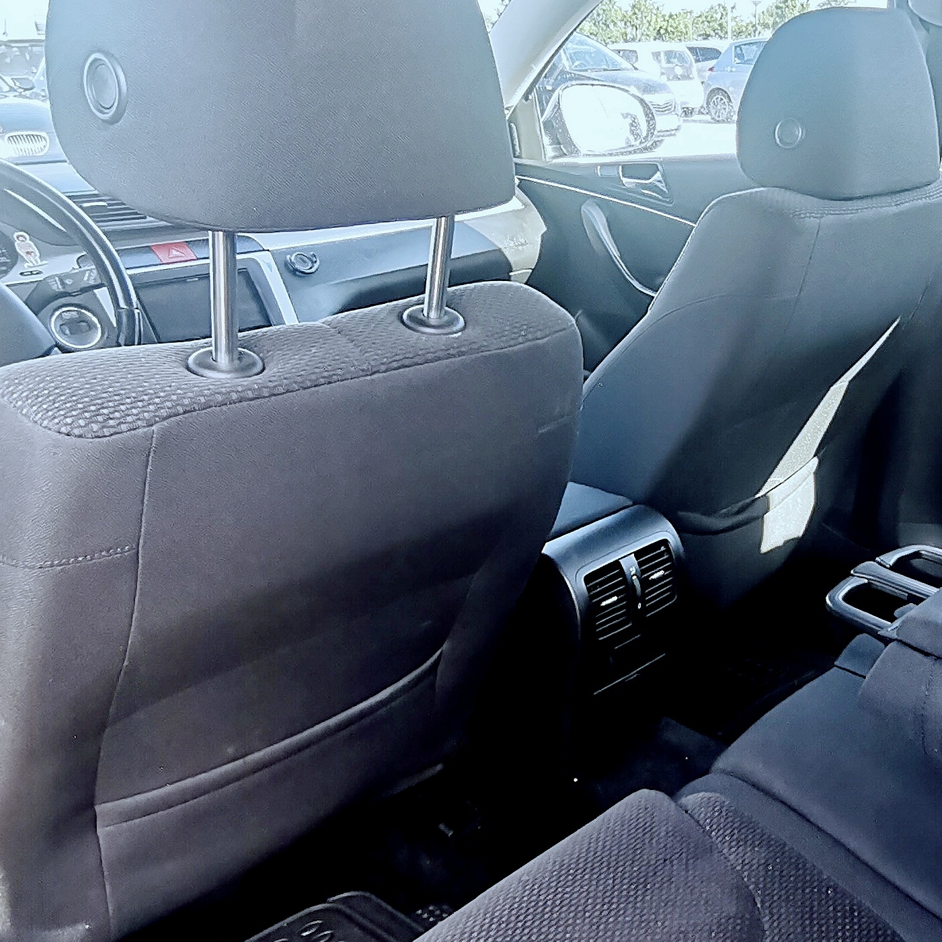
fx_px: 1078
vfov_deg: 47.0
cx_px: 707
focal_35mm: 35
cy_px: 565
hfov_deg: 45.6
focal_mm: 1.78
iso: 125
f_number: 2.4
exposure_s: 1/100
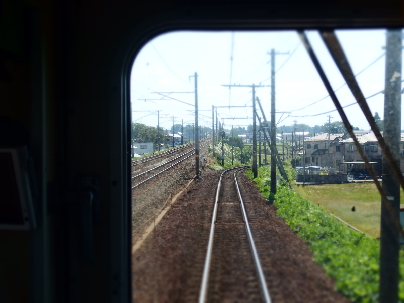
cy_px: 152
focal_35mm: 81
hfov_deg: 24.1
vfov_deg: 18.2
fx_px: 945
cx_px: 202
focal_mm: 14.4
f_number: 4
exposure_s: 1/1000
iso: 100
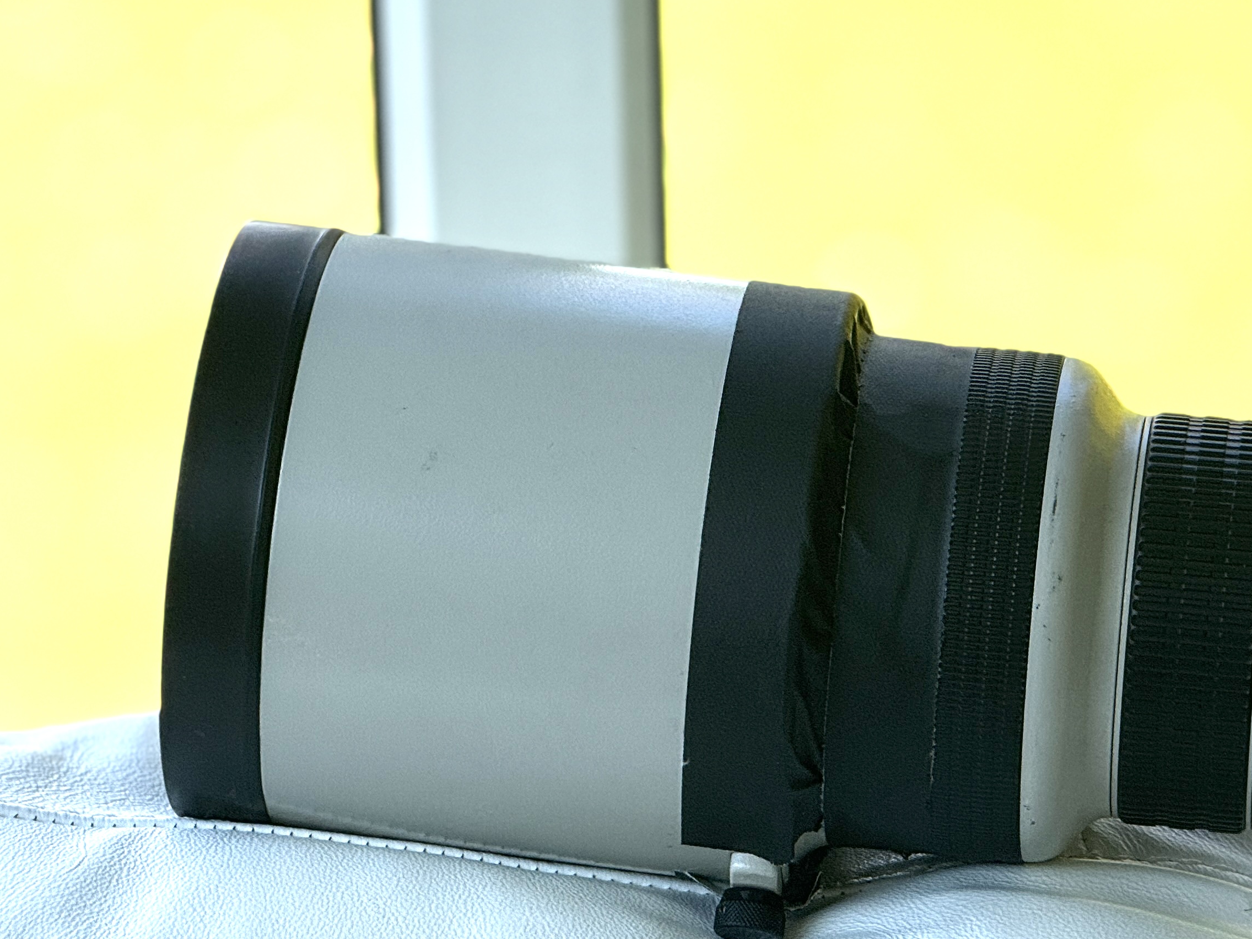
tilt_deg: -18.1
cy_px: 624
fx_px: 7704
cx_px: 1021
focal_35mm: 213
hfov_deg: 9.3
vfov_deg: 7.0
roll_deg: +1.1
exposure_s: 1/282
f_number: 2.8
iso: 50
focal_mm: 15.66
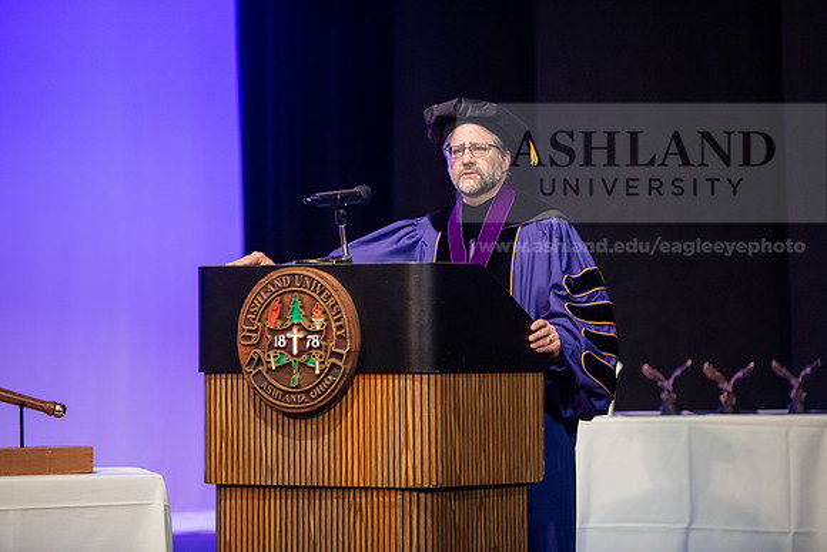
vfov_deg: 7.9
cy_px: 276
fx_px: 4021
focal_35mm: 175
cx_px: 414
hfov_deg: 11.7
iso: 4000
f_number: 3.2
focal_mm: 175
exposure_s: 1/200
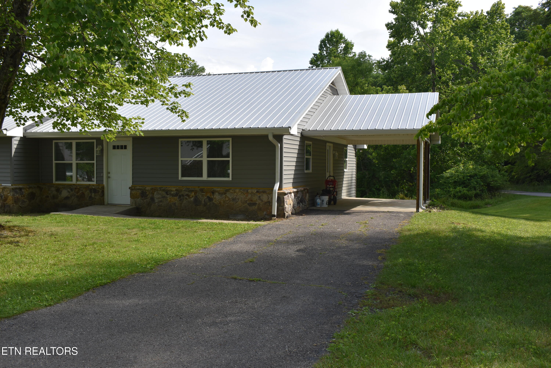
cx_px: 276
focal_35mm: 34
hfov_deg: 55.1
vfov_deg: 38.4
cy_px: 184
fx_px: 528
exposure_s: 1/200
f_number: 8
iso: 100
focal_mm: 23
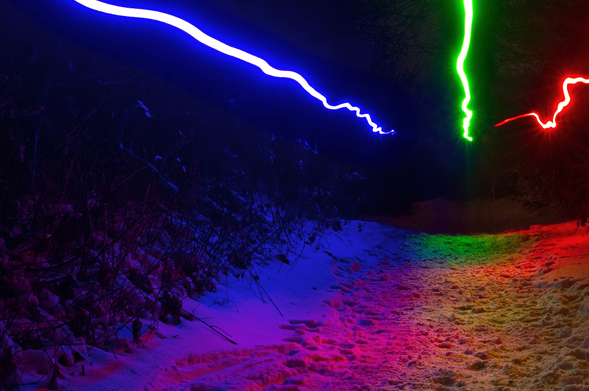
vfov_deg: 23.3
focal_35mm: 58
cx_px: 429
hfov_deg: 33.9
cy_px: 193
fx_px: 948
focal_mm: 24
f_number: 11
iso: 100
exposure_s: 20
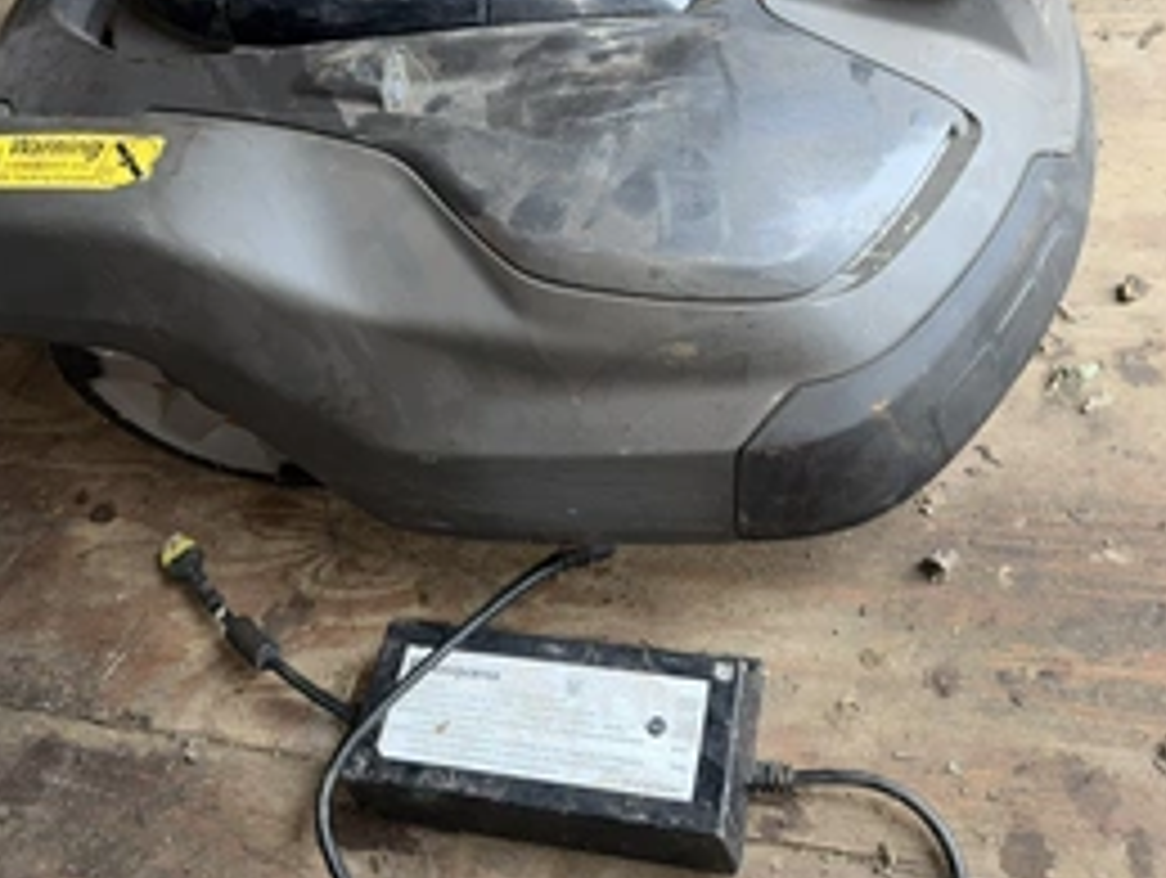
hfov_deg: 50.0
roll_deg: +24.5
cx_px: 531
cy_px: 248
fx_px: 1248
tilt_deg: -44.5
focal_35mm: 37
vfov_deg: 38.0
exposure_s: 1/32
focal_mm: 6.76
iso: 80
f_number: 1.78
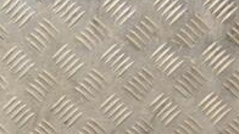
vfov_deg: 6.5
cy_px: 208
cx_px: -7
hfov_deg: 11.6
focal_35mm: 183
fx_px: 1159
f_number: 5
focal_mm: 38
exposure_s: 1/160
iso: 800
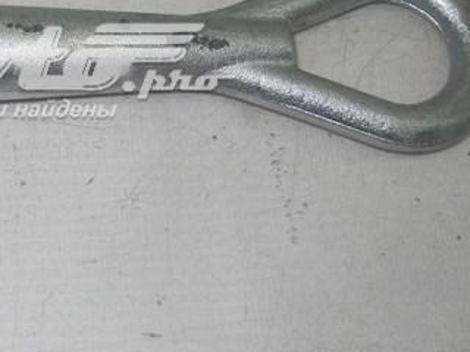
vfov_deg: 17.8
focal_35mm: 82
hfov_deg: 23.3
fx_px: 1113
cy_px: 67
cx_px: 59
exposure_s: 1/50
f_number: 5.5
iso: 80
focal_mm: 6.72
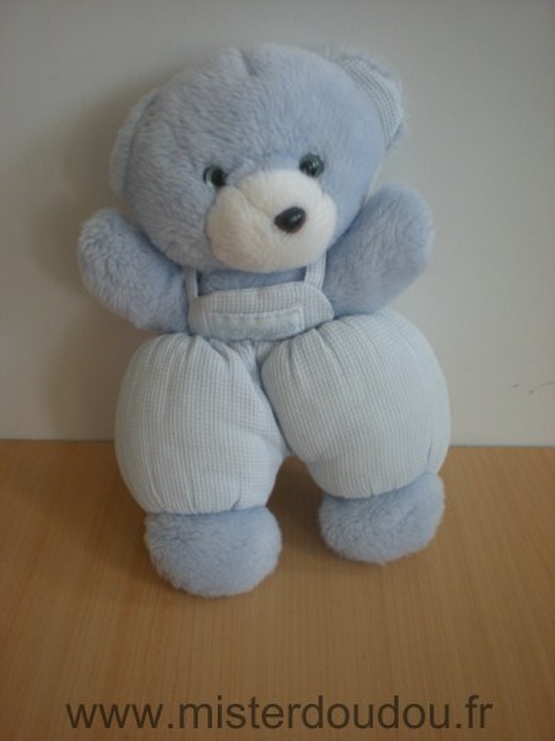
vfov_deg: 49.0
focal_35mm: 38
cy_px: 370
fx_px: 812
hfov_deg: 37.7
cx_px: 278
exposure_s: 1/61.3
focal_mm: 6.3
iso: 175
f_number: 3.1
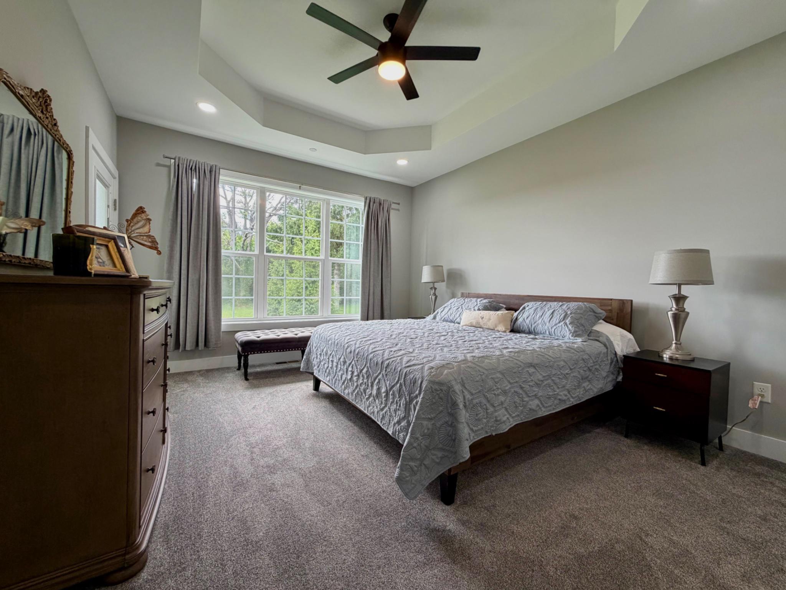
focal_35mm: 14
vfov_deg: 85.7
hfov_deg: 102.1
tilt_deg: -1.9
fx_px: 318
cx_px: 393
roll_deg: -1.6
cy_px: 295
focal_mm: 2.22
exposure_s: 1/120
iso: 125
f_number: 2.2
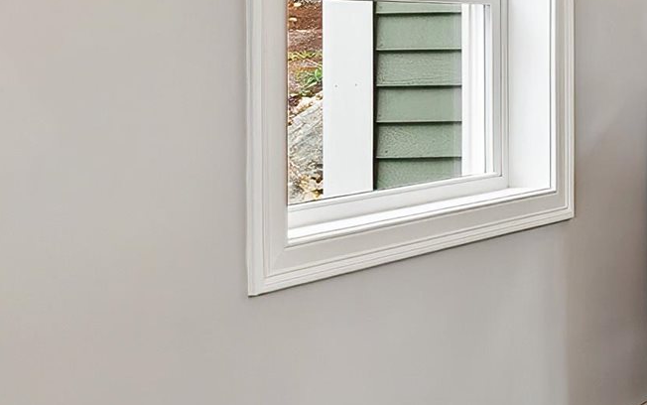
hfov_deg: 18.7
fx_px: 1270
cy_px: -130
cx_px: 1284
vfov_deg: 17.0
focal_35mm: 72
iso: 320
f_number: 9
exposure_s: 1/8
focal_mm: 10
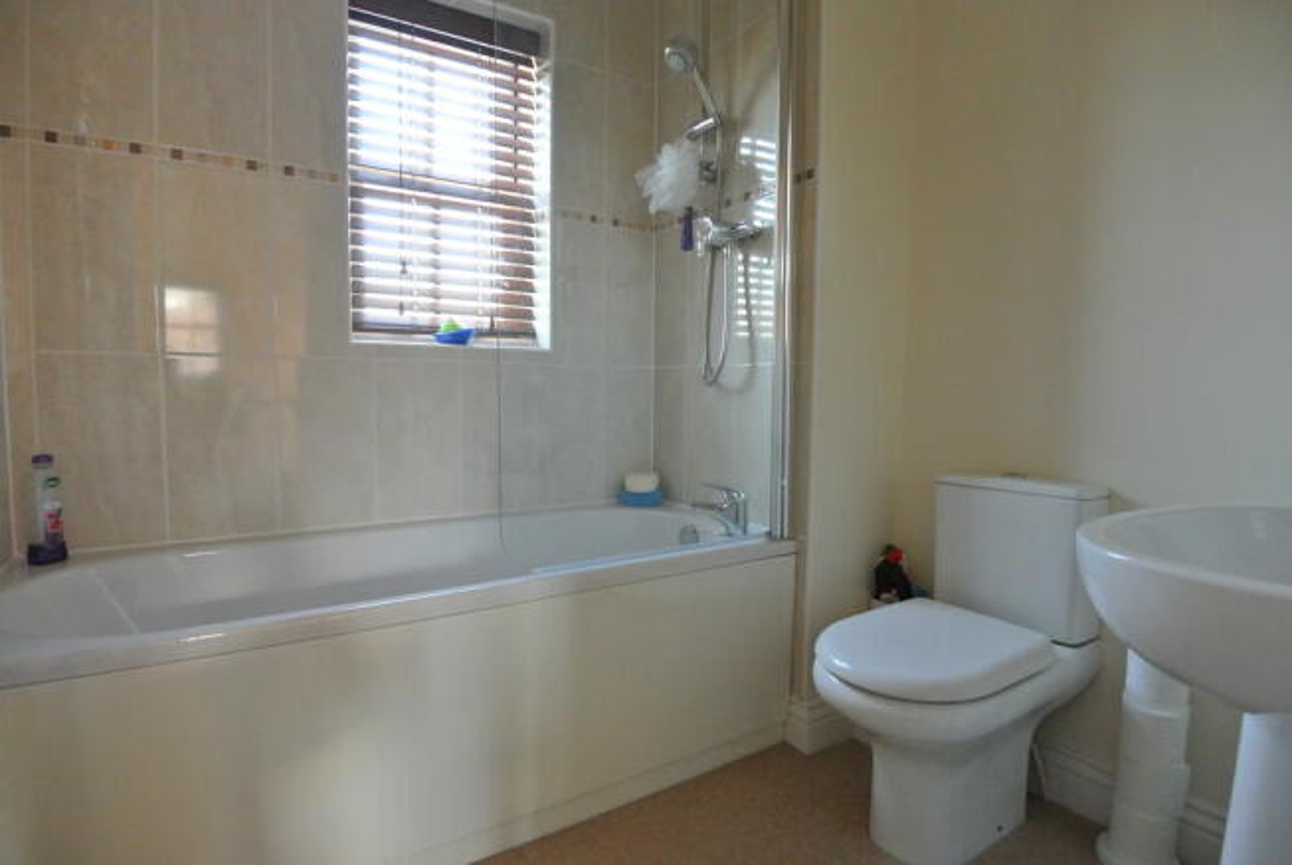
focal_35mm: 18
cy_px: 432
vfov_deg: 67.5
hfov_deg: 89.9
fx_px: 647
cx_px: 646
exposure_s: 1/15
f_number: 3.5
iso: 800
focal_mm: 6.7
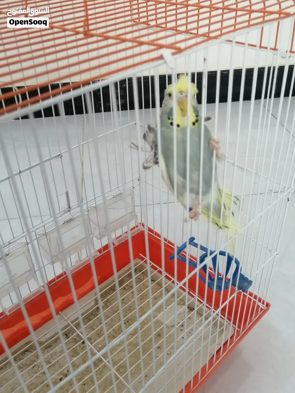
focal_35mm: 31
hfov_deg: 45.4
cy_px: 196
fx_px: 352
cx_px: 148
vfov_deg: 58.3
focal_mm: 3.95
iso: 160
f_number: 1.8
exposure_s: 1/33.3
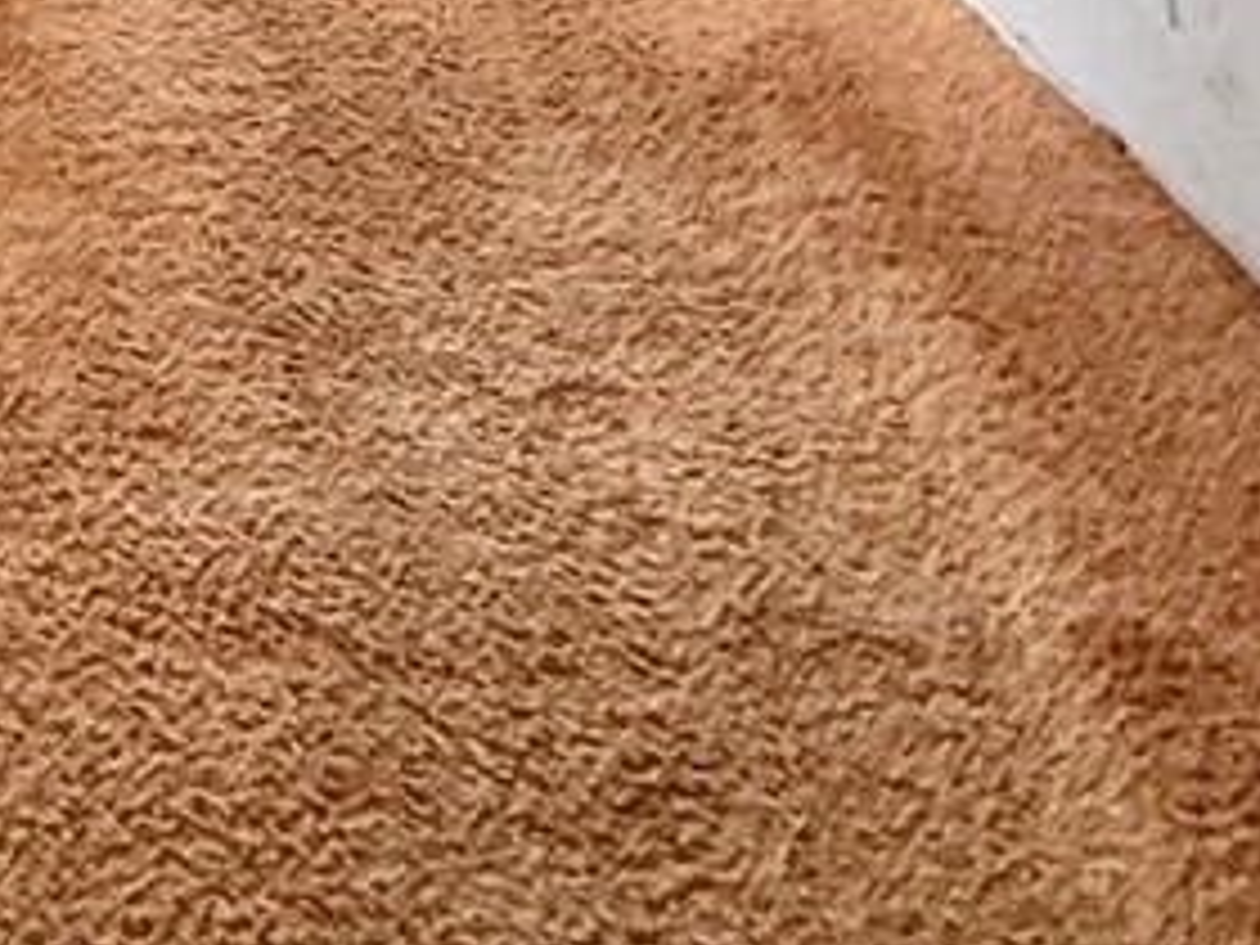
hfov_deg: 20.9
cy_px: -1224
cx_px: -603
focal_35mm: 80
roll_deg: +0.2
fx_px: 2912
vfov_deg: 13.9
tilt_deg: -8.8
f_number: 2.2
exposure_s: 1/40
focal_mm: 2.22
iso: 1250
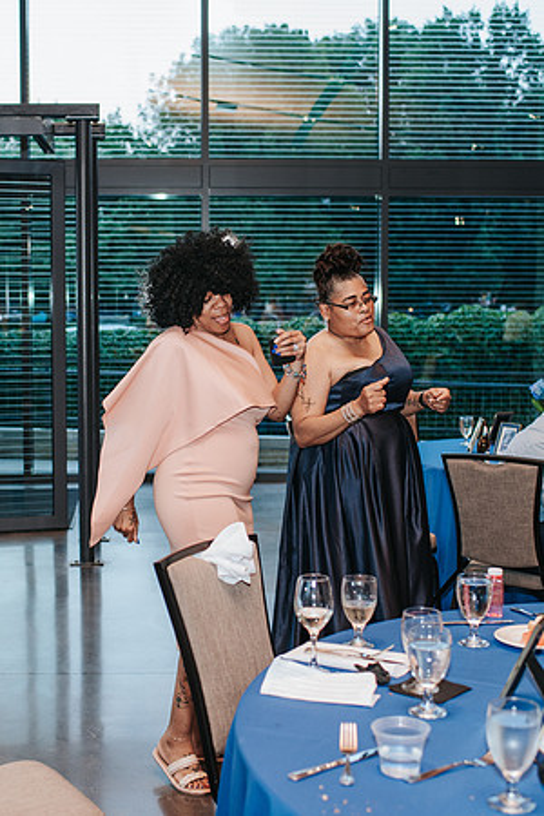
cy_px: 408
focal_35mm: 52
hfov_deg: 25.7
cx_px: 189
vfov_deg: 37.9
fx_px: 1189
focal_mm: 35
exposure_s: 1/160
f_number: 2.8
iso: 1000
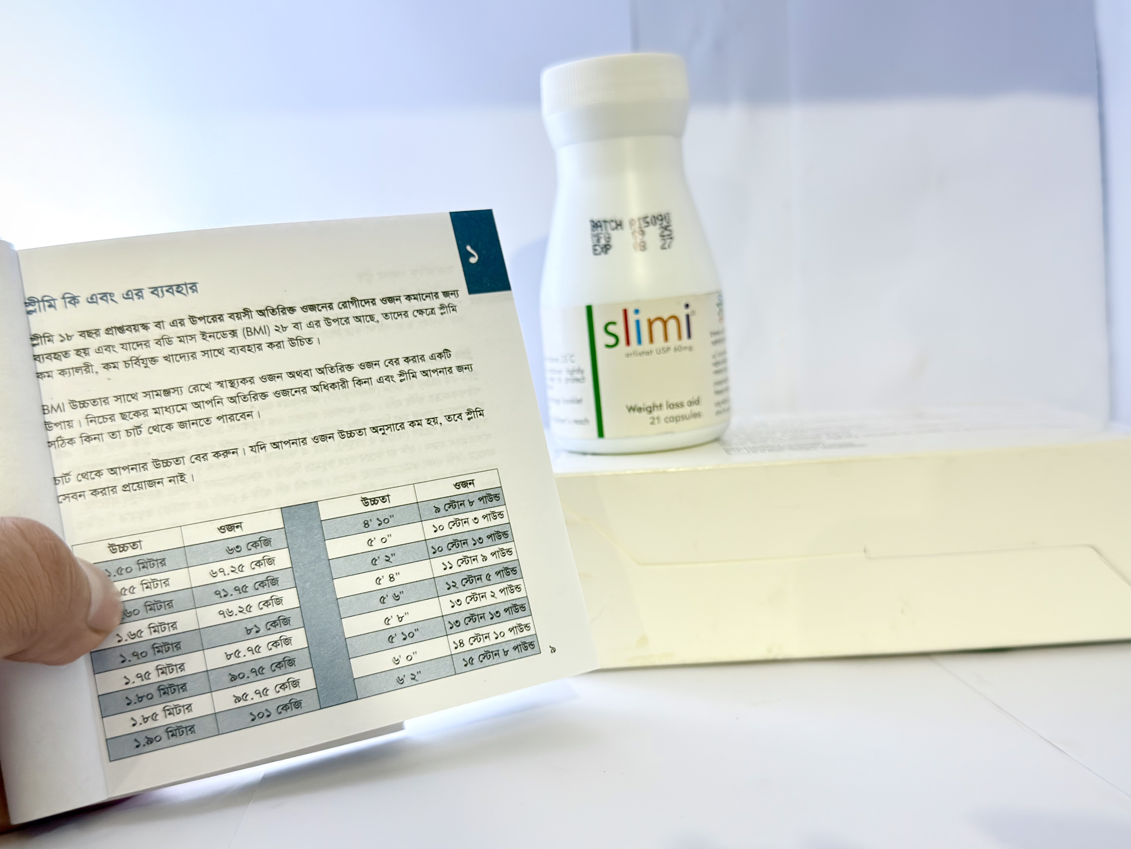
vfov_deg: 40.7
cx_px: 566
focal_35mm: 35
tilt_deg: -1.9
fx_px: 1144
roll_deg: +1.8
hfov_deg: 52.6
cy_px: 424
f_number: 1.78
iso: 500
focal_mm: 6.76
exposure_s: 1/33
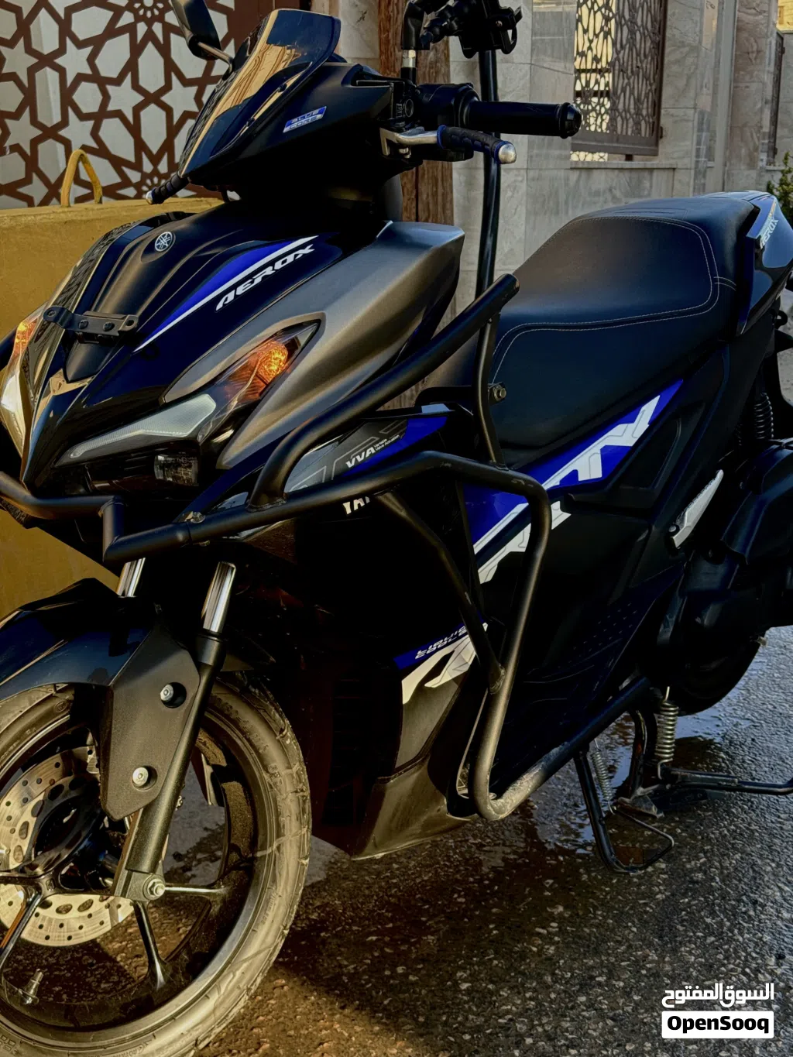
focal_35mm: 48
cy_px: 528
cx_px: 396
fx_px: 1466
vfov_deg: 39.7
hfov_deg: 30.3
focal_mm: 6.76
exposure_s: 1/228
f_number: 1.78
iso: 64
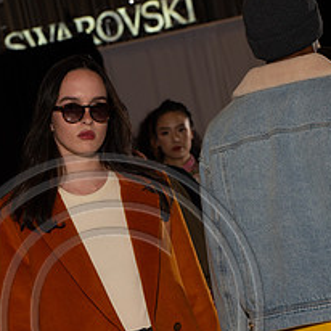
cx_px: 102
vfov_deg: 7.7
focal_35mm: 226
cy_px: 313
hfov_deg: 7.7
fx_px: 2445
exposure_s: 1/250
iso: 800
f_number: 9
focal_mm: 122
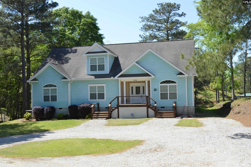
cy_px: 84
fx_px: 272
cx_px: 126
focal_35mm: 39
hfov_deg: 49.6
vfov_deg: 34.1
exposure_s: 1/200
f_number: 7.1
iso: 100
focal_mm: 26
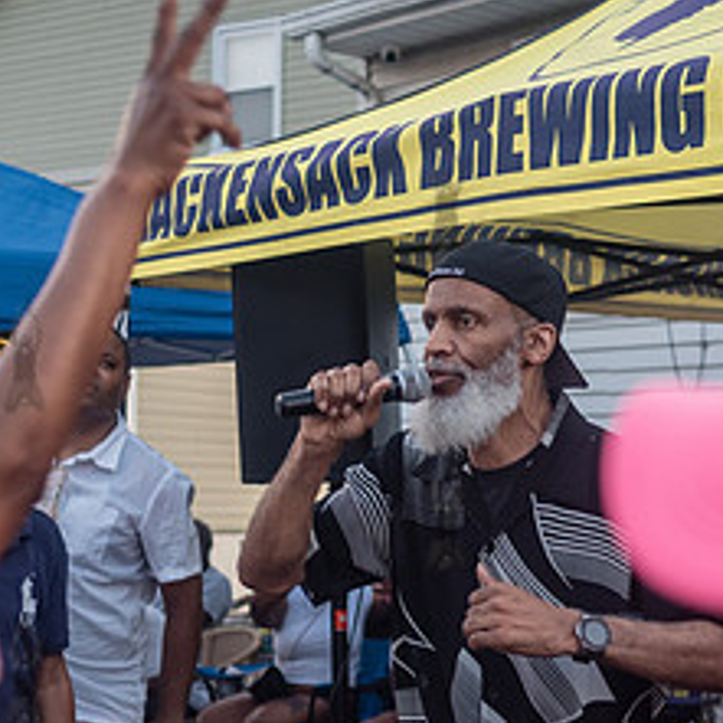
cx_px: 445
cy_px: 512
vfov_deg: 22.1
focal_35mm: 78
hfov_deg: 22.2
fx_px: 1843
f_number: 3.2
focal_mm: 35
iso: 1000
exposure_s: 1/160
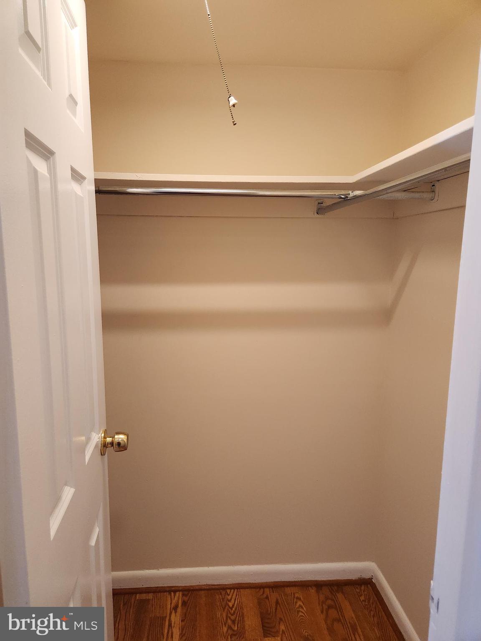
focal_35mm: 23
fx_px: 426
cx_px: 240
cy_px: 320
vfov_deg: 73.9
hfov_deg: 58.9
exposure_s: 1/120
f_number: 1.8
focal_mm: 5.4
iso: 500
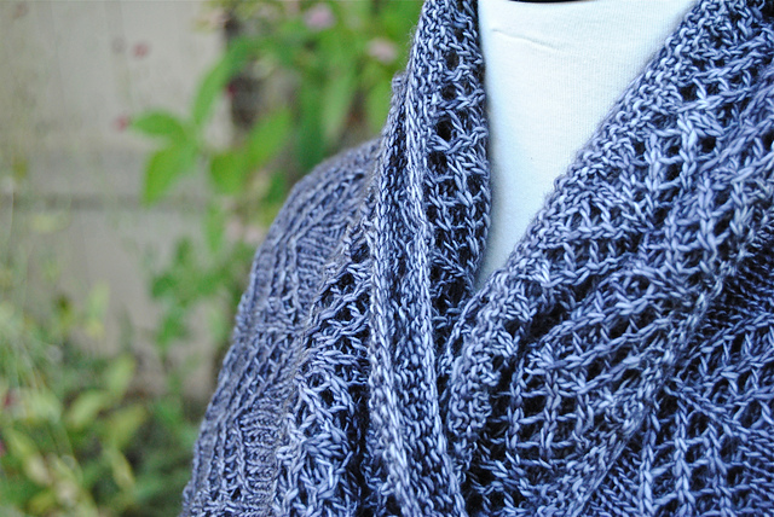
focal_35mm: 82
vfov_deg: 16.6
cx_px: 387
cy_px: 258
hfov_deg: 24.6
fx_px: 1775
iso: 800
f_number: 5.6
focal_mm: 55
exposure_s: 1/100
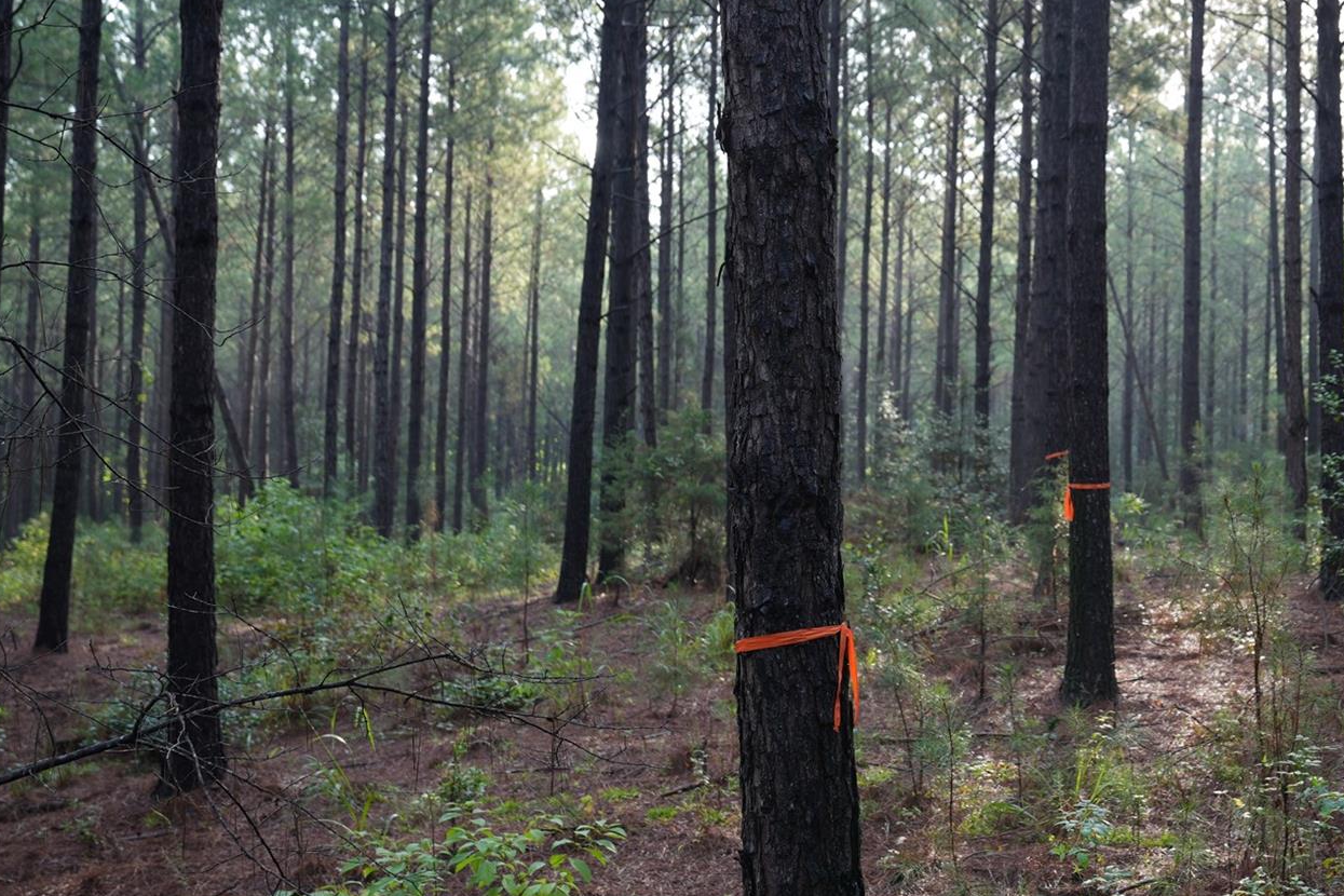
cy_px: 331
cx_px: 1058
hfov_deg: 37.6
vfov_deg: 26.4
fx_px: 1904
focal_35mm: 51
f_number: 3.2
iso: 100
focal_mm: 31
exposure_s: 1/40
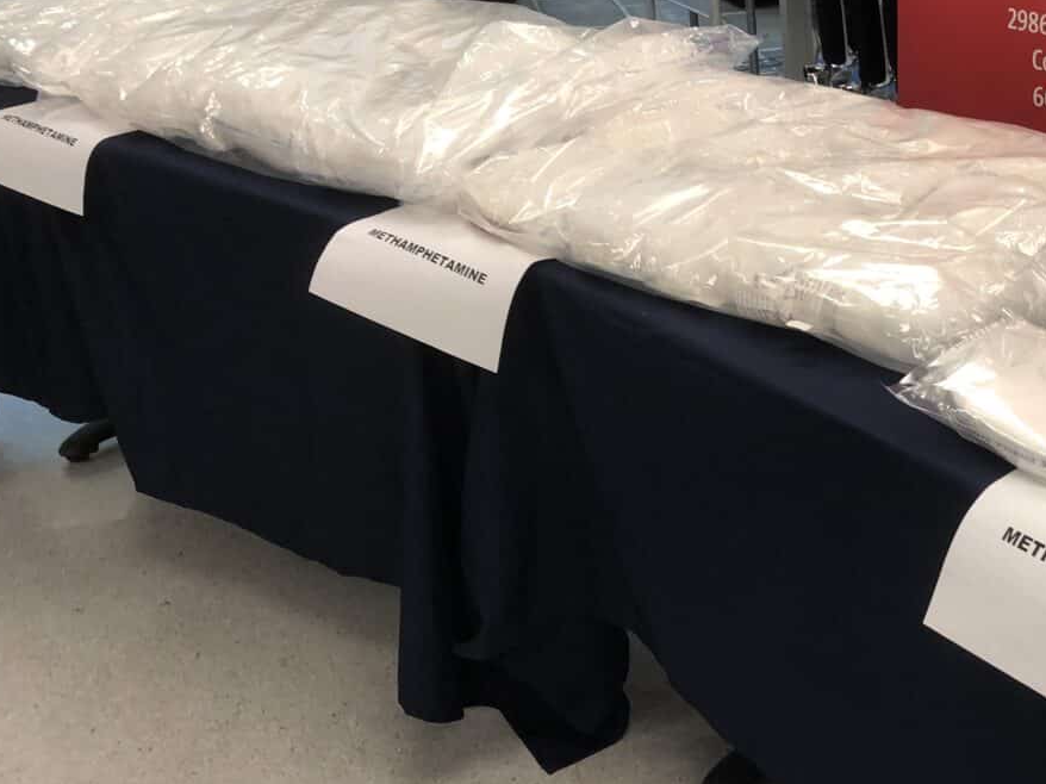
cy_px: 300
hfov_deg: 36.9
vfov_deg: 29.6
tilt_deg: -25.8
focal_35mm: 49
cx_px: 899
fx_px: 1480
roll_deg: +1.6
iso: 40
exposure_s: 1/24
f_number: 1.8
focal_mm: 3.99
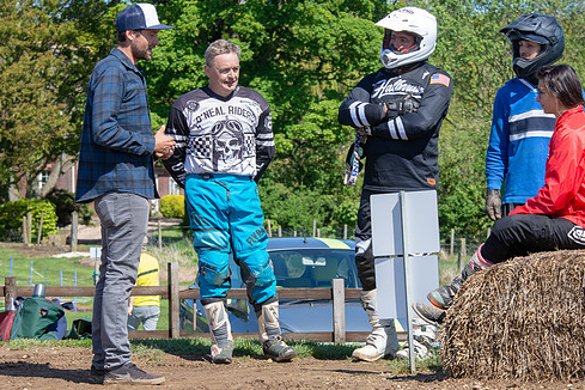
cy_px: 176
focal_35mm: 189
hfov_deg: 10.9
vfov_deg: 7.3
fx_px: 3071
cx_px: 369
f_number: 8
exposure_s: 1/250
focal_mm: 95
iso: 200
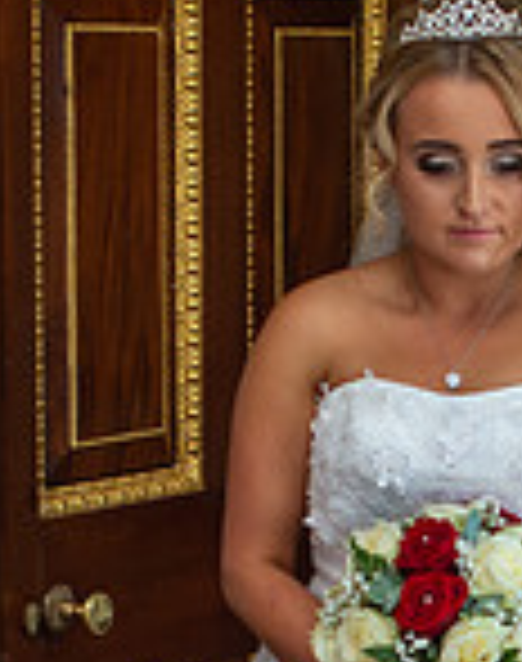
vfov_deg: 10.1
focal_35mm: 188
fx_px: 3661
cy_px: 819
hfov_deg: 8.1
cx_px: 627
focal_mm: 35
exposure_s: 1/125
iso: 100
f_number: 2.5
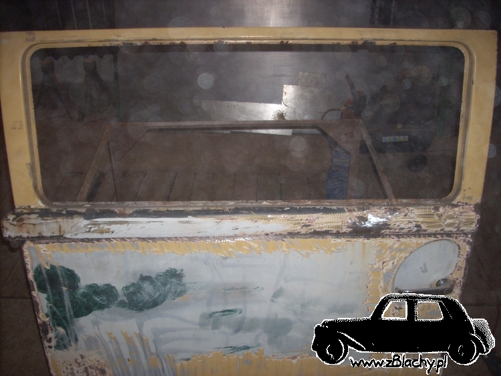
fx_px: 536
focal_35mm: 37
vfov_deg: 38.7
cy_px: 188
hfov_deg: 50.1
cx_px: 250
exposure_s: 1/60
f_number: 2.8
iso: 64
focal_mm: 6.2
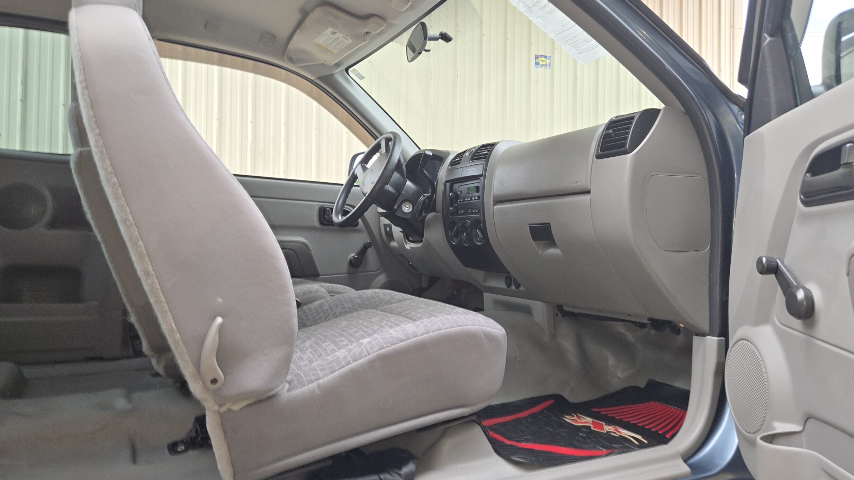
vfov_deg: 44.3
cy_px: 203
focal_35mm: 26
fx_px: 589
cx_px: 432
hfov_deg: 71.9
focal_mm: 5.4
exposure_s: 1/60
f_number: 1.8
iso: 64
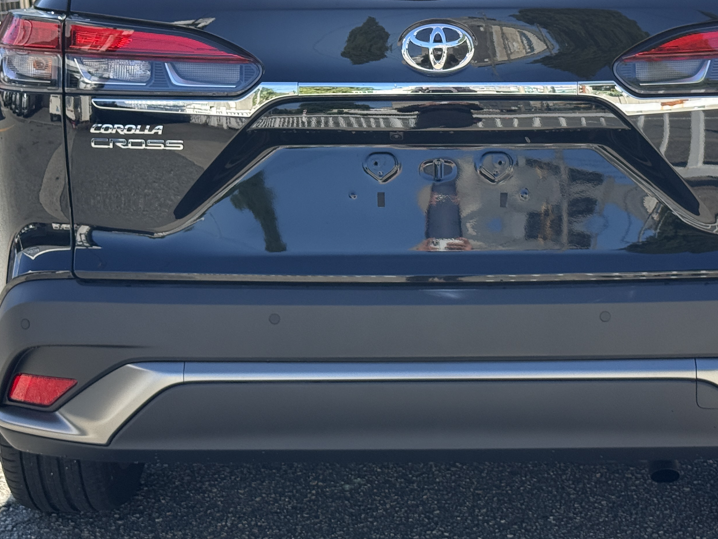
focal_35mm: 78
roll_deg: +2.1
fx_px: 1618
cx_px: 433
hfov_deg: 25.0
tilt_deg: -8.6
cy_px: 125
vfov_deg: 18.8
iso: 80
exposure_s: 1/1222
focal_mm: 6.76
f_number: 1.78
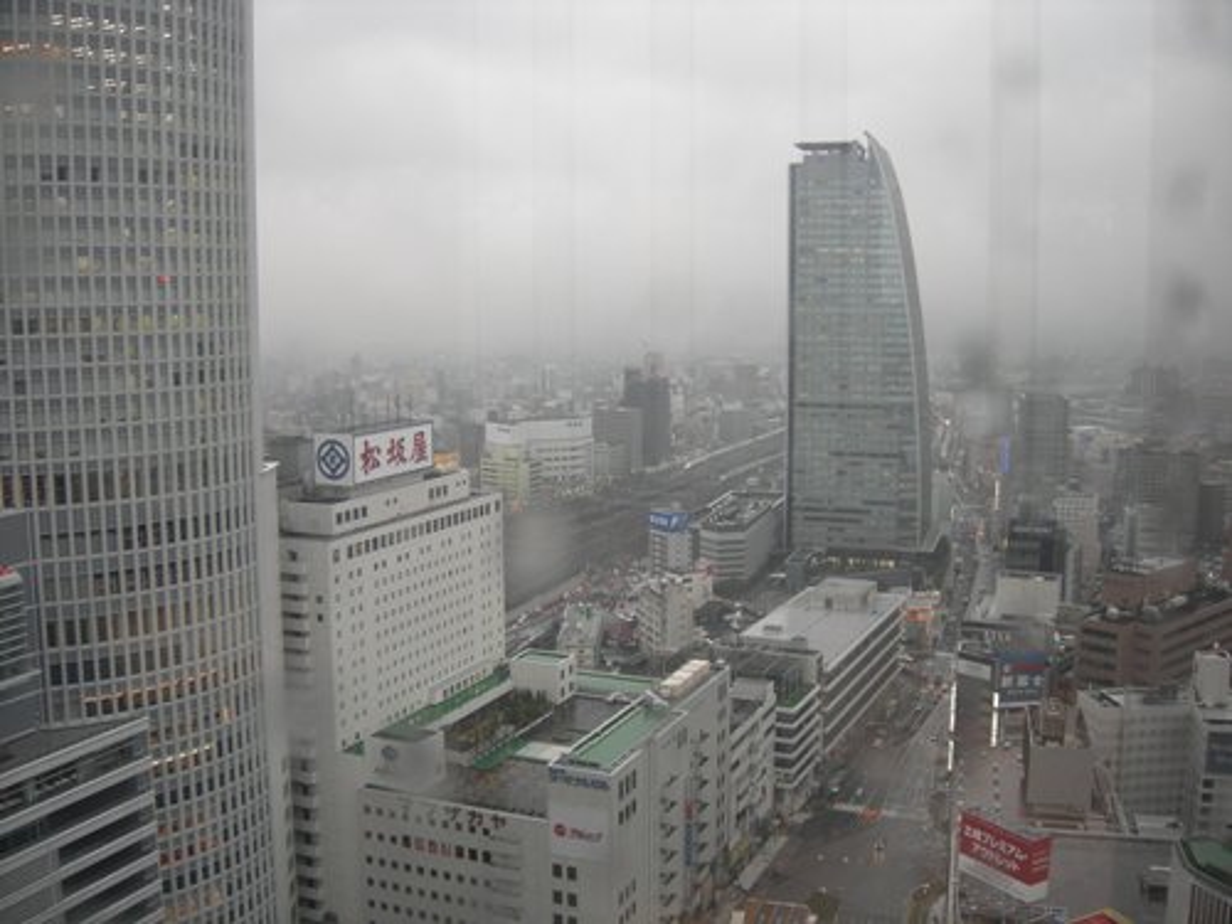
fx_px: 1281
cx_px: 616
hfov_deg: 51.4
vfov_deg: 39.7
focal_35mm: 36
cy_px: 462
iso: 64
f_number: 2.7
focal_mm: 7.5
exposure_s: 1/20.8
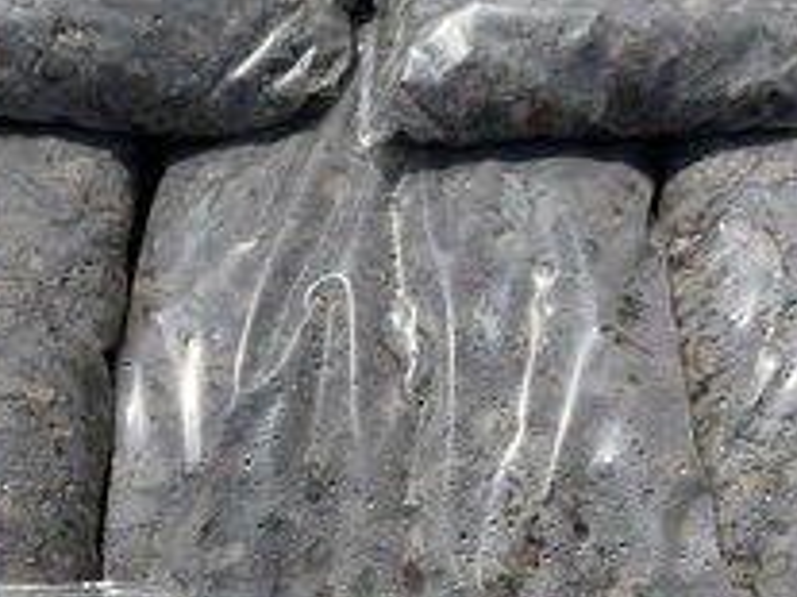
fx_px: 1289
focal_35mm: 56
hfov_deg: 34.3
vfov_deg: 25.7
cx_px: 347
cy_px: 131
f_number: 1.8
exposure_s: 1/5263
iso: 25
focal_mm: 3
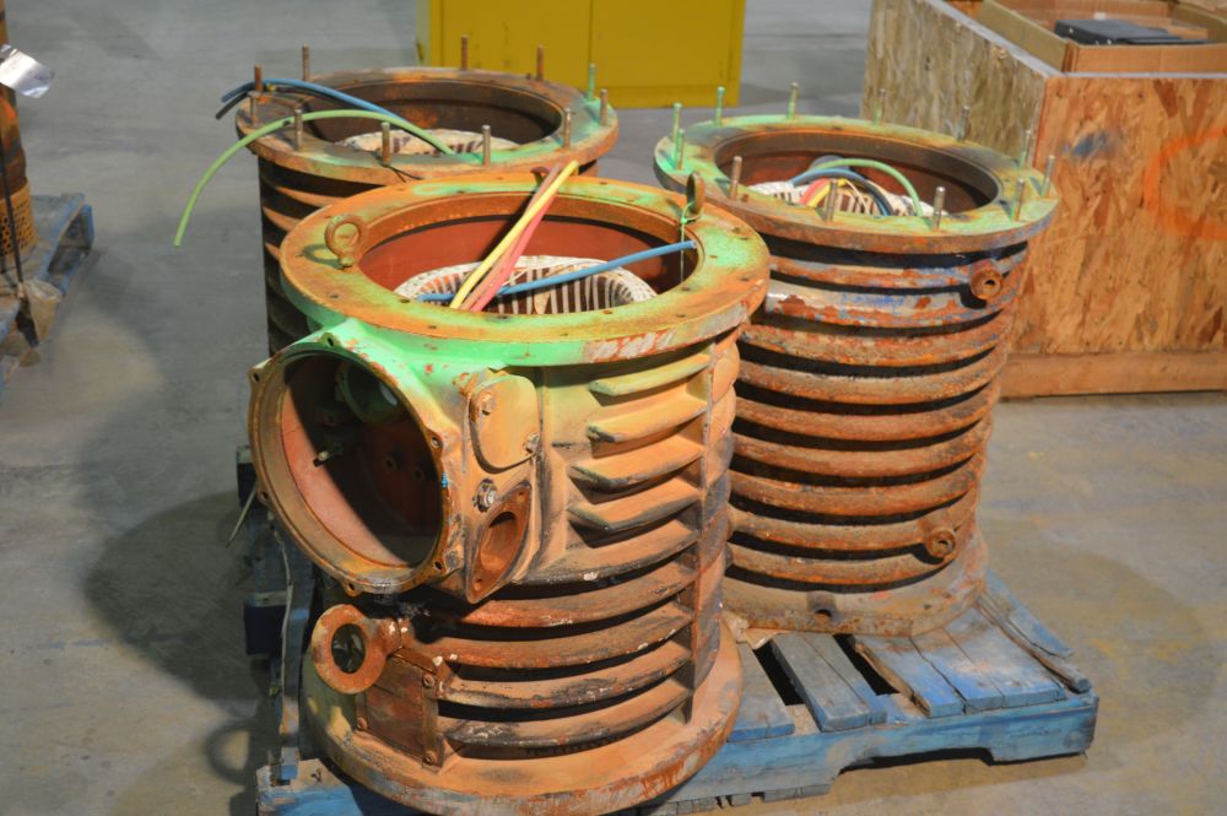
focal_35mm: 46
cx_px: 614
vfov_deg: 28.9
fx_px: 1584
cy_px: 408
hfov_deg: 42.4
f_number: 4.2
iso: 560
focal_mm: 31
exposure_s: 1/15
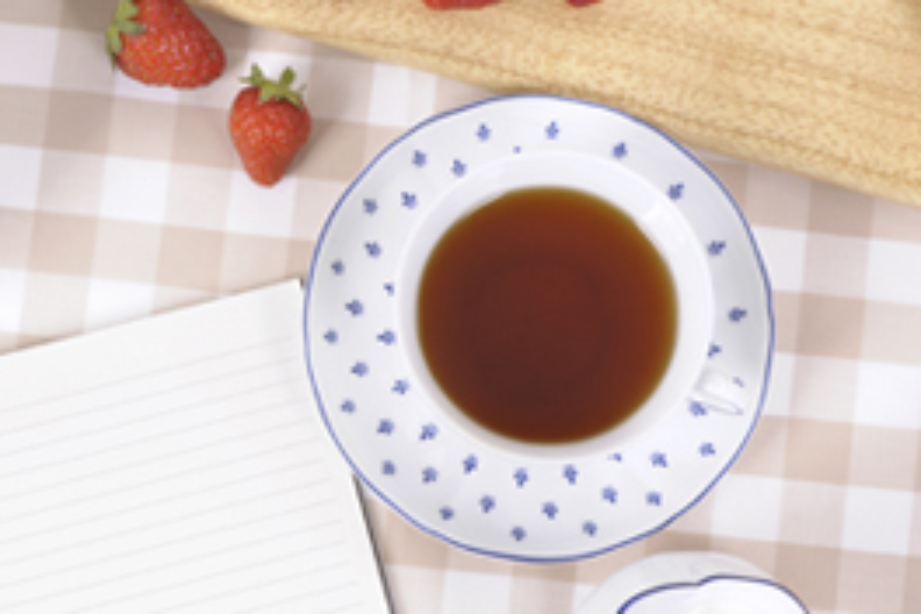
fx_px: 2938
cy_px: 340
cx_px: 150
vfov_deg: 11.9
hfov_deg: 17.6
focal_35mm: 115
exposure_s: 1/125
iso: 200
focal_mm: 45
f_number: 13
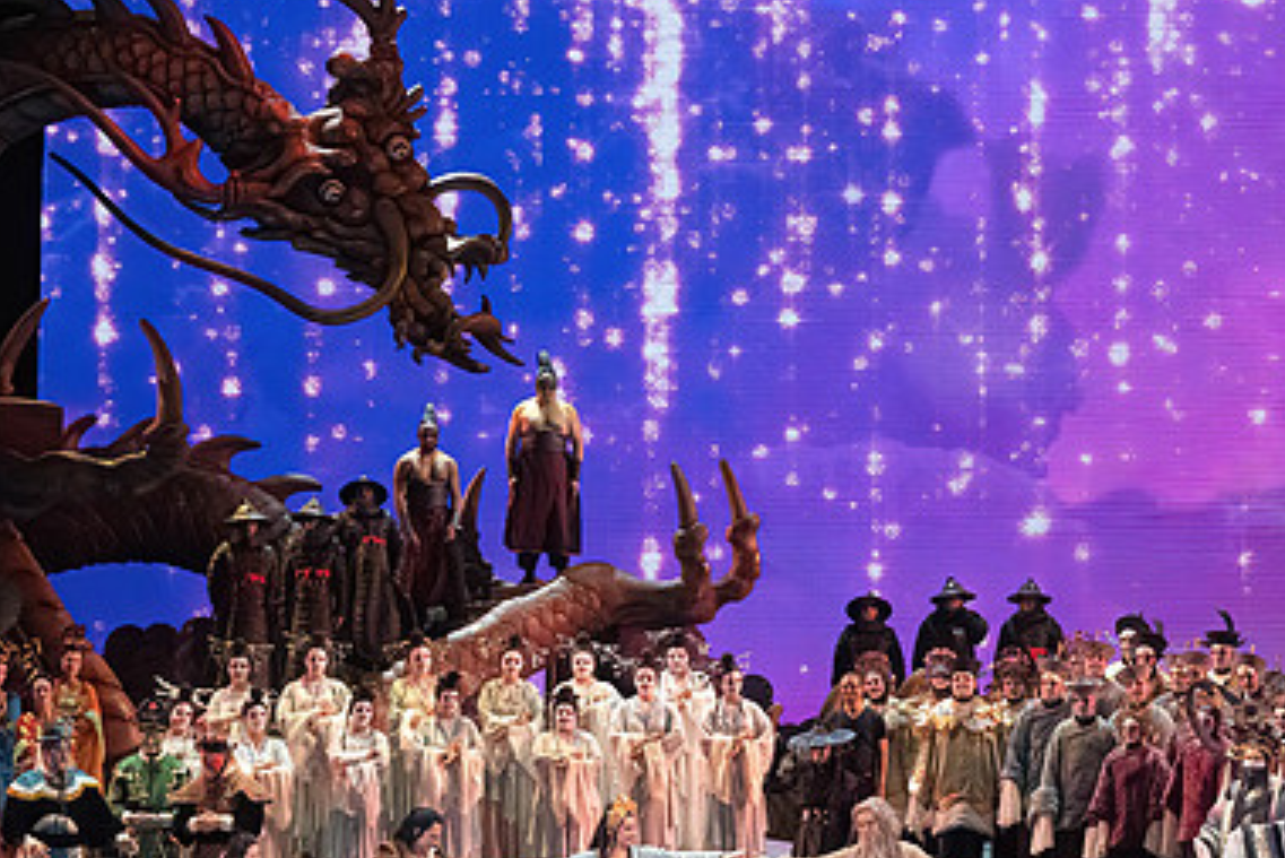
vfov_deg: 12.8
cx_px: 780
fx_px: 3821
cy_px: 524
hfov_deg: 19.1
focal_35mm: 107
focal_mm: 70
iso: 20000
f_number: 10
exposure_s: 1/1000
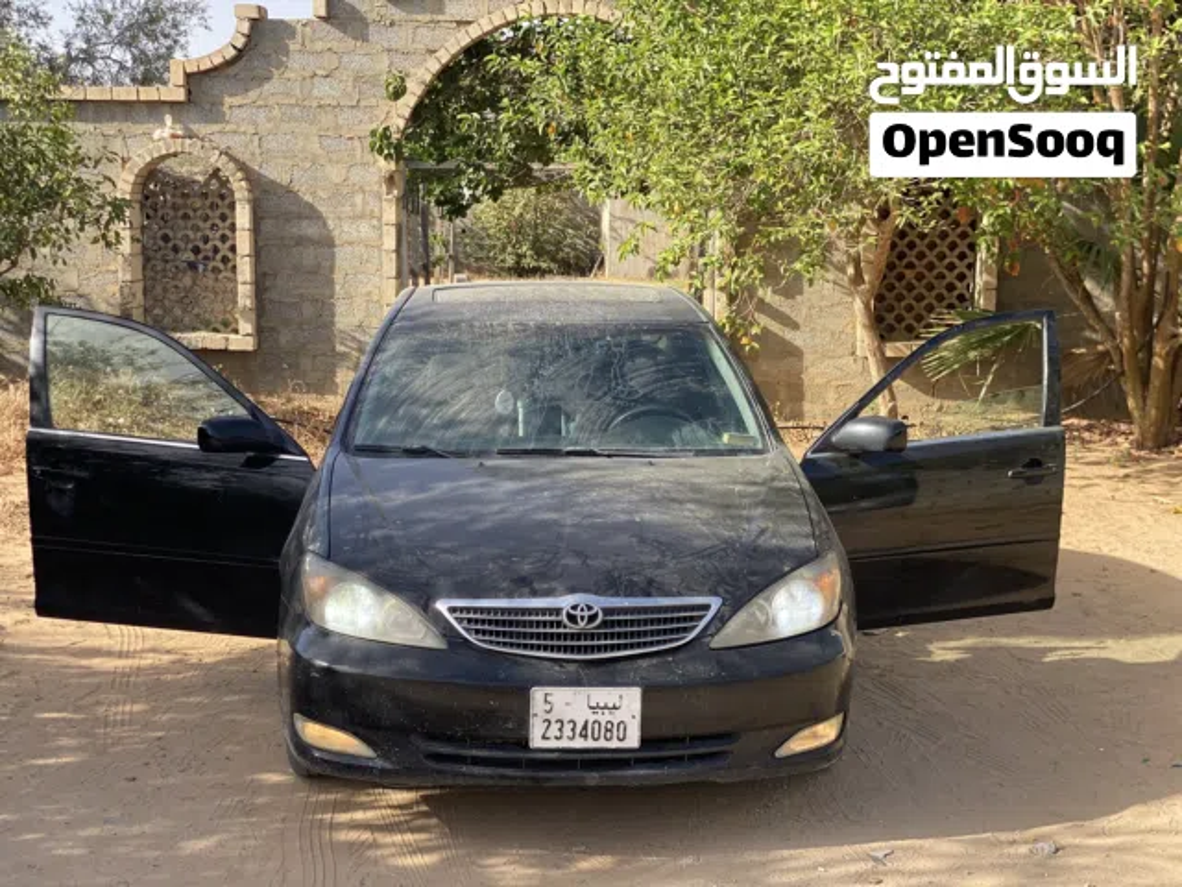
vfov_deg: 28.0
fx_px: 1776
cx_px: 591
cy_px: 444
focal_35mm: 52
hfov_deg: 36.8
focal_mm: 6
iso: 20
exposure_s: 1/444
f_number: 2
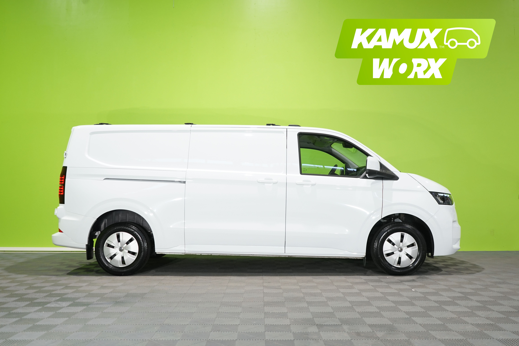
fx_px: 461
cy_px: 173
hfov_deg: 58.7
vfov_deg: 41.1
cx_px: 260
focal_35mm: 32
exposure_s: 1/30
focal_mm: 32
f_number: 5.6
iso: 800
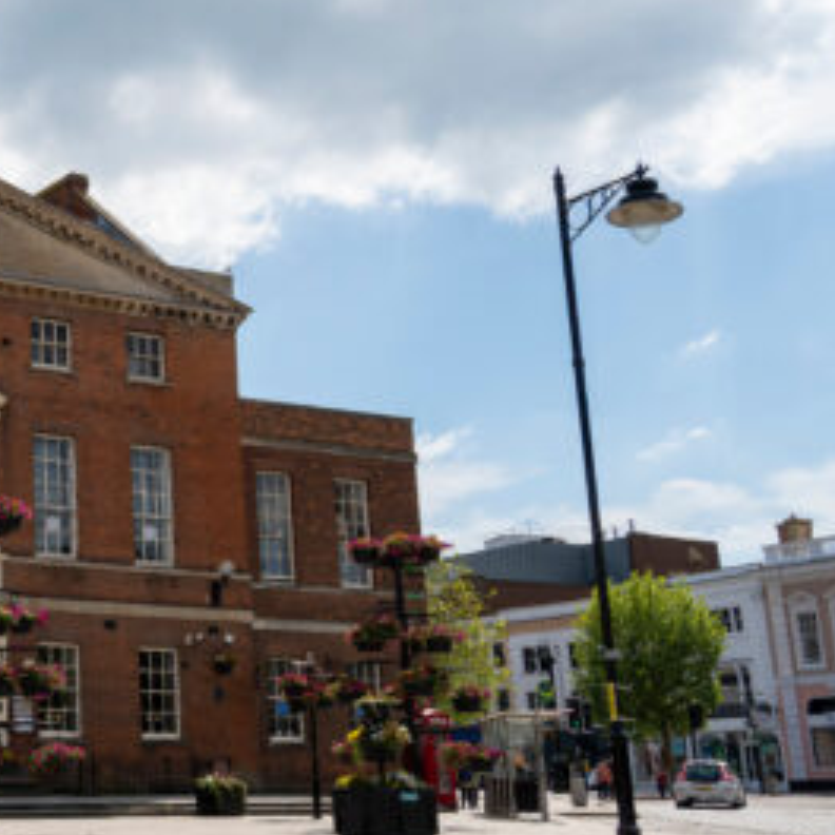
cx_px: -85
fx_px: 1583
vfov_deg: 29.5
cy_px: 367
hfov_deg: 27.1
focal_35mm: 58
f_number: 10
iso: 100
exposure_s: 1/320
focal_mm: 20
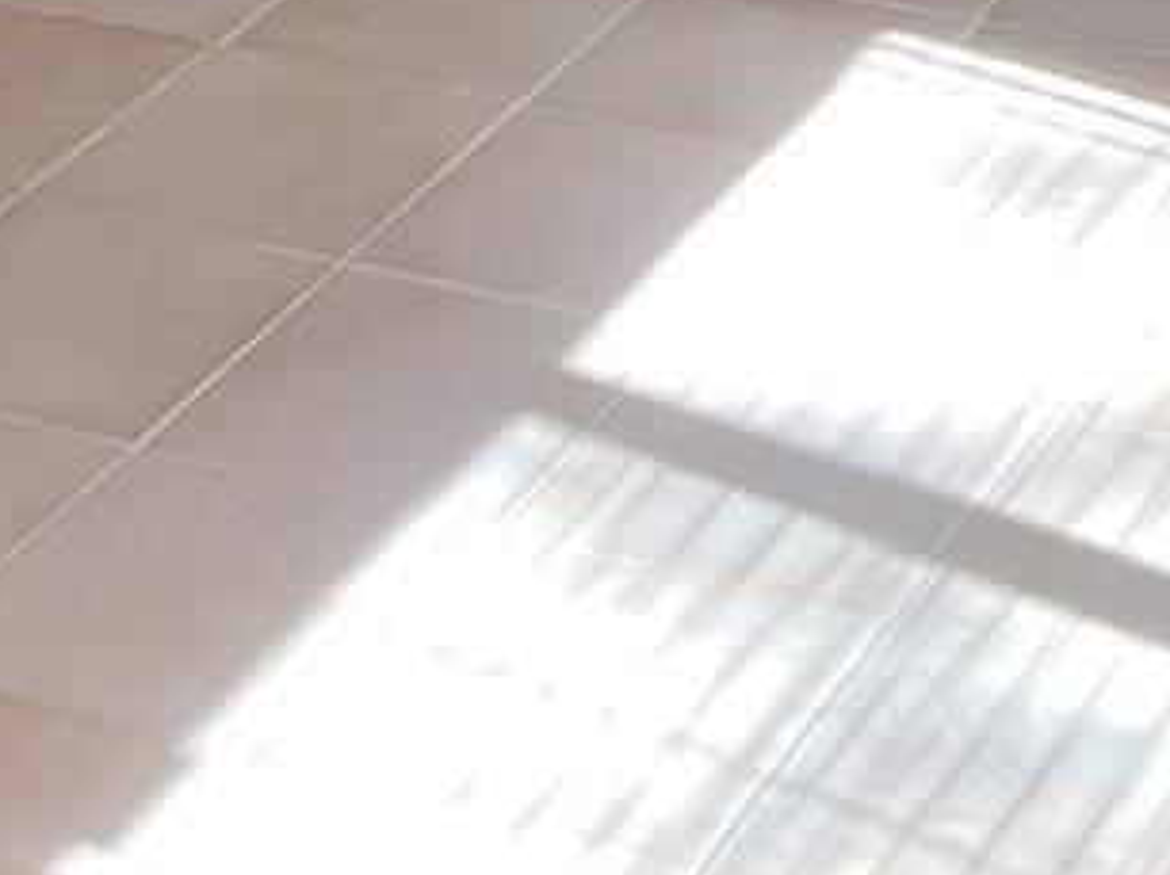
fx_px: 4593
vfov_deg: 9.5
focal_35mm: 136
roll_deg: -0.2
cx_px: 960
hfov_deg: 14.4
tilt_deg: -9.8
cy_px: -1311
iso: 64
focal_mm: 5.7
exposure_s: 1/60
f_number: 1.5
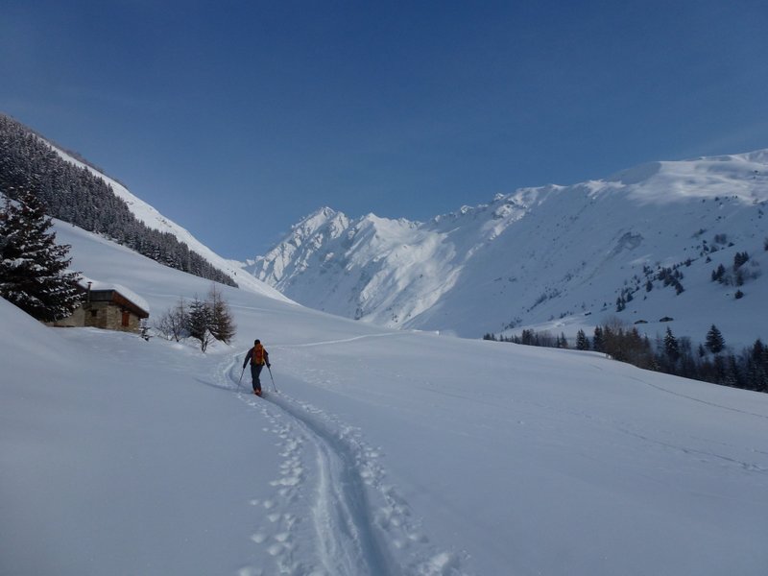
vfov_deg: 56.8
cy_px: 288
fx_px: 532
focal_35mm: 24
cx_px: 384
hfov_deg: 71.6
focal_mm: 4.3
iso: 100
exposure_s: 1/2000
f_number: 4
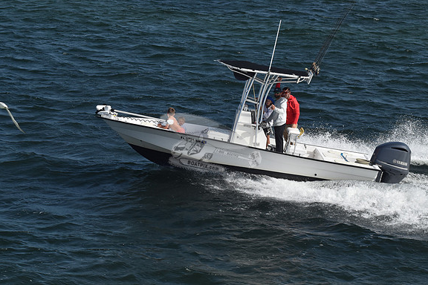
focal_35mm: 129
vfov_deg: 10.7
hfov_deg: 15.9
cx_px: 213
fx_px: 1528
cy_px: 142
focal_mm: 85
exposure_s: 1/1000
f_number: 13
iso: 400
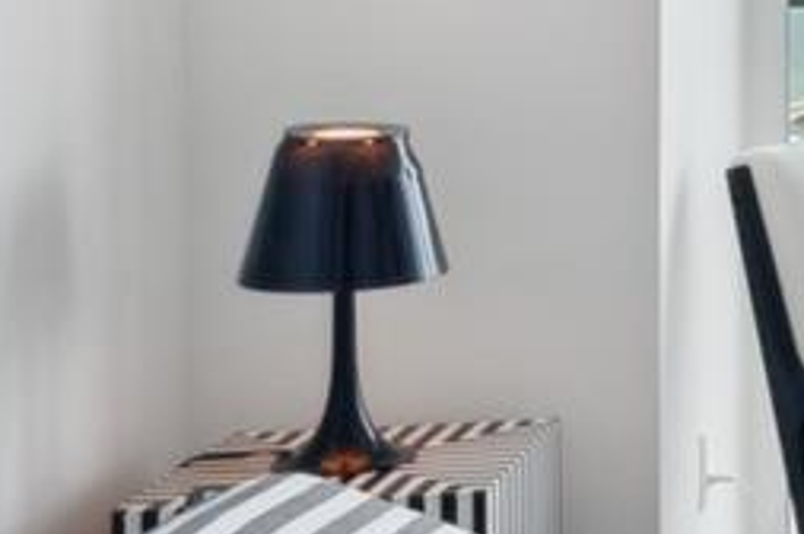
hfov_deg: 15.7
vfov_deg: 13.2
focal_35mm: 101
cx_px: 1643
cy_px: -100
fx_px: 2253
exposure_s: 1/640
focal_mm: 16
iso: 250
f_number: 8
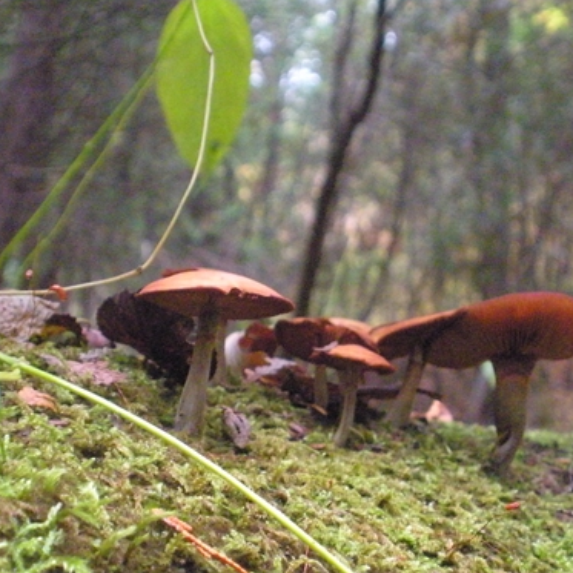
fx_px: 1386
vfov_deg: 23.4
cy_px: 316
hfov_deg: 23.3
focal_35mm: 74
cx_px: 238
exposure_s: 1/37.5
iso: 1600
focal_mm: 9.1
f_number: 4.4
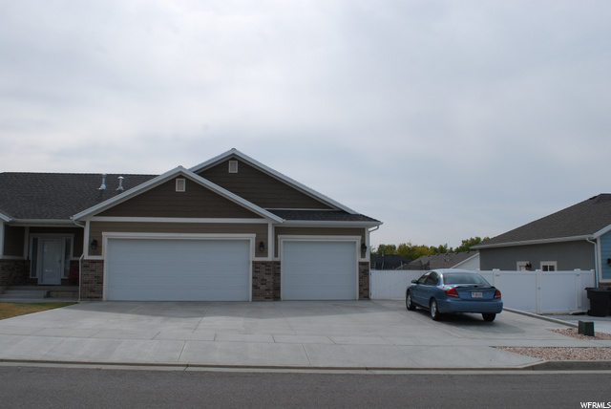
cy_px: 204
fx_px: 561
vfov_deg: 40.0
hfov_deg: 57.2
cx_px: 306
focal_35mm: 33
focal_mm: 22
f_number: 9
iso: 100
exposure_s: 1/320
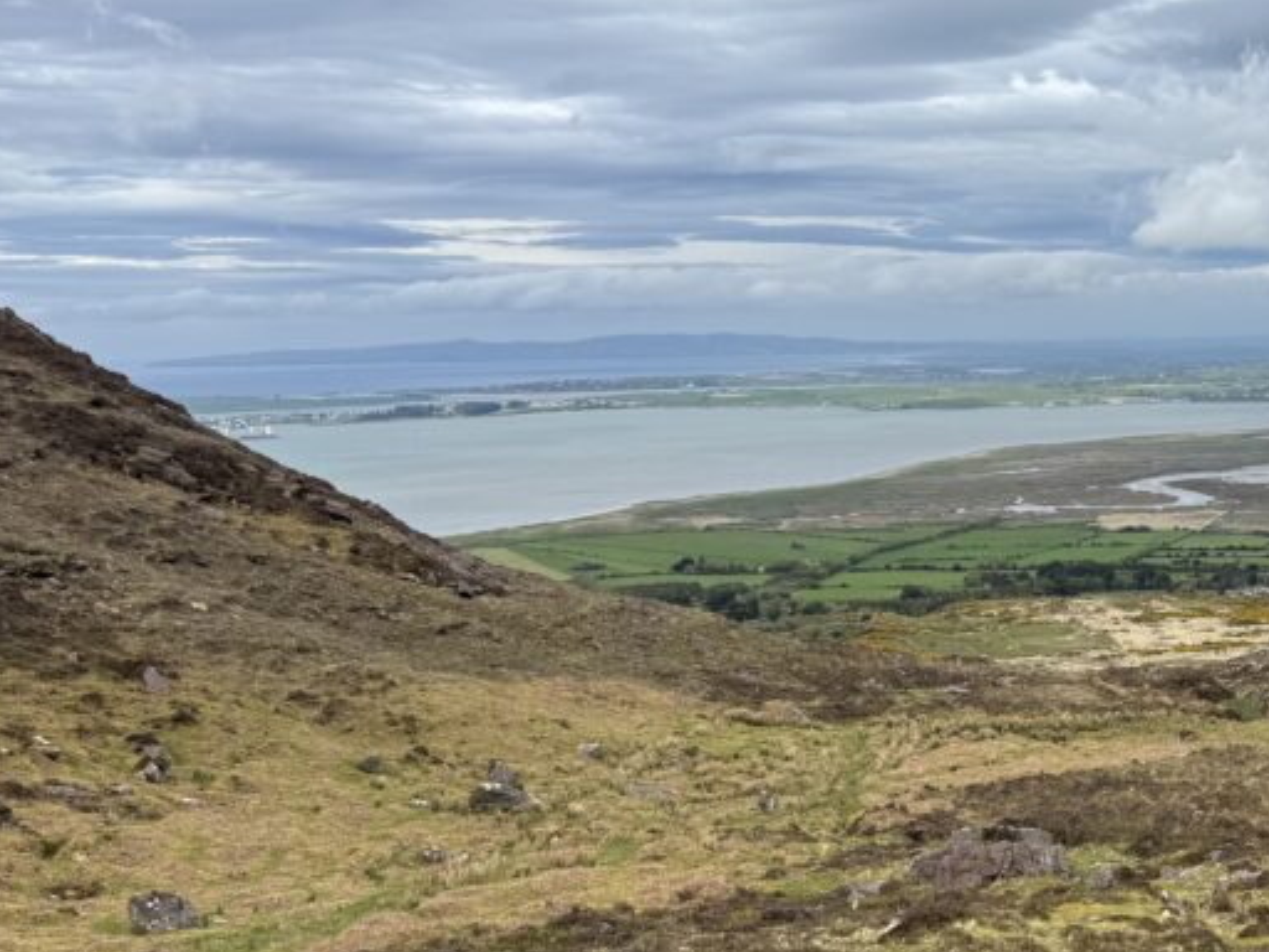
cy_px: 811
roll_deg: +2.2
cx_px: 1242
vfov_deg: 29.3
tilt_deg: -17.3
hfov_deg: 36.1
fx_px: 1760
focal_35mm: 48
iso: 80
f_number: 1.78
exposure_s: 1/4310
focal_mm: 6.76
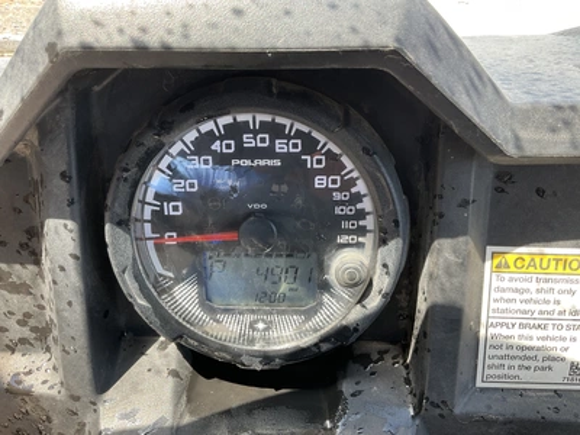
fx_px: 486
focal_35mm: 29
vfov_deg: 48.2
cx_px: 290
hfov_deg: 61.7
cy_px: 218
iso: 20
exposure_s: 1/122
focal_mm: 3
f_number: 1.8
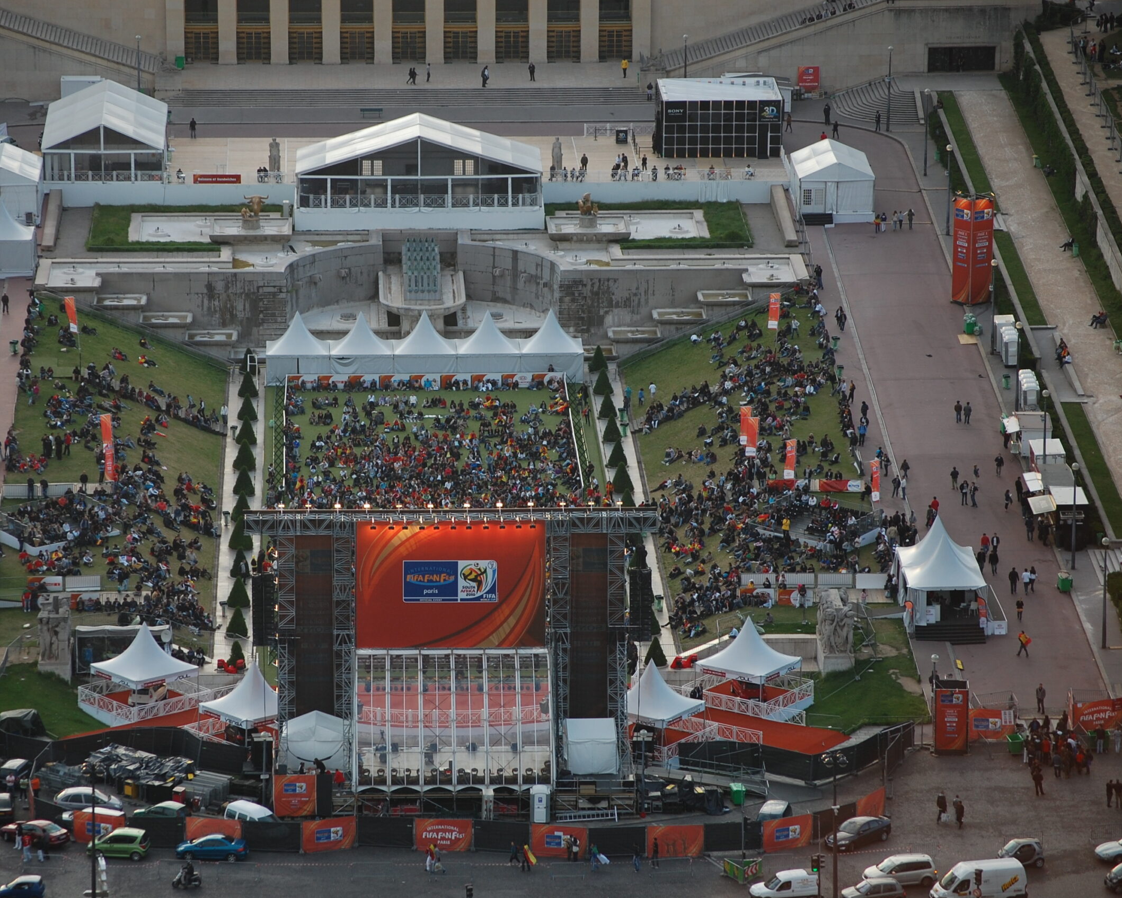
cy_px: 451
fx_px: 5930
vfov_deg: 8.7
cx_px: 457
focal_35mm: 179
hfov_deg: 10.8
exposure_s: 1/320
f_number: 4.8
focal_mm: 105
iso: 200
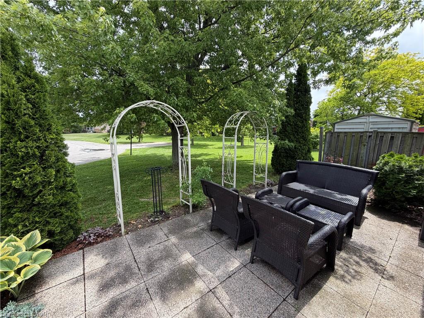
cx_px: 212
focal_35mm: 14
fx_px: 171
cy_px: 159
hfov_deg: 102.1
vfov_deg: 85.7
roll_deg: -0.6
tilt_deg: -9.3
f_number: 2.2
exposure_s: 1/502
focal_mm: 2.22
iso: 50
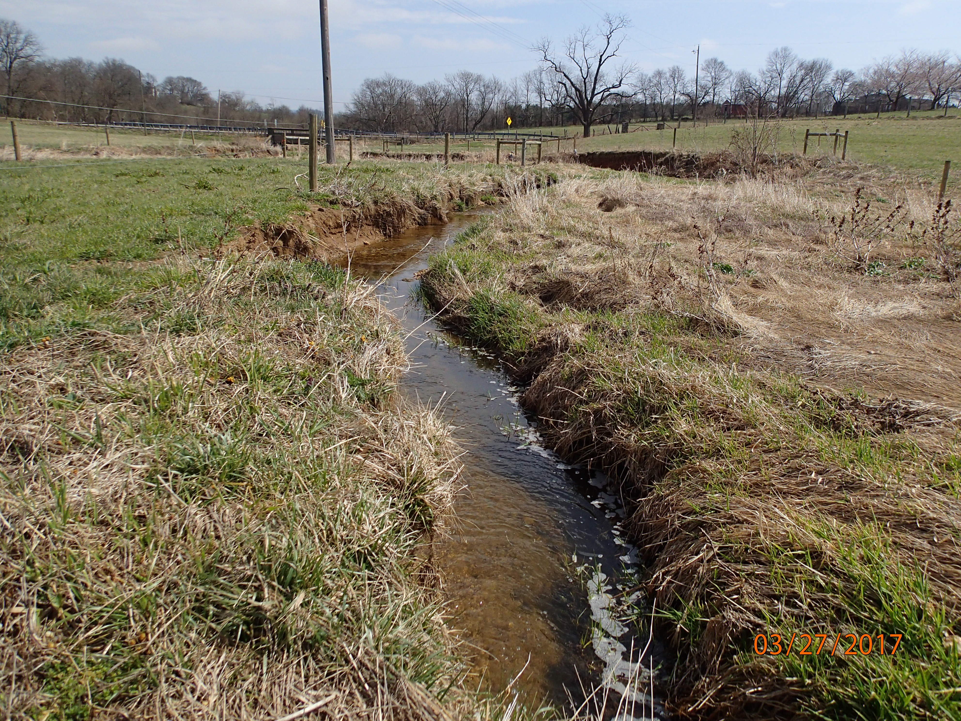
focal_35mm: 25
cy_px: 360
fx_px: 694
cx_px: 480
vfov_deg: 54.9
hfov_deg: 69.4
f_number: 8
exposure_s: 1/500
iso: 200
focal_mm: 4.5
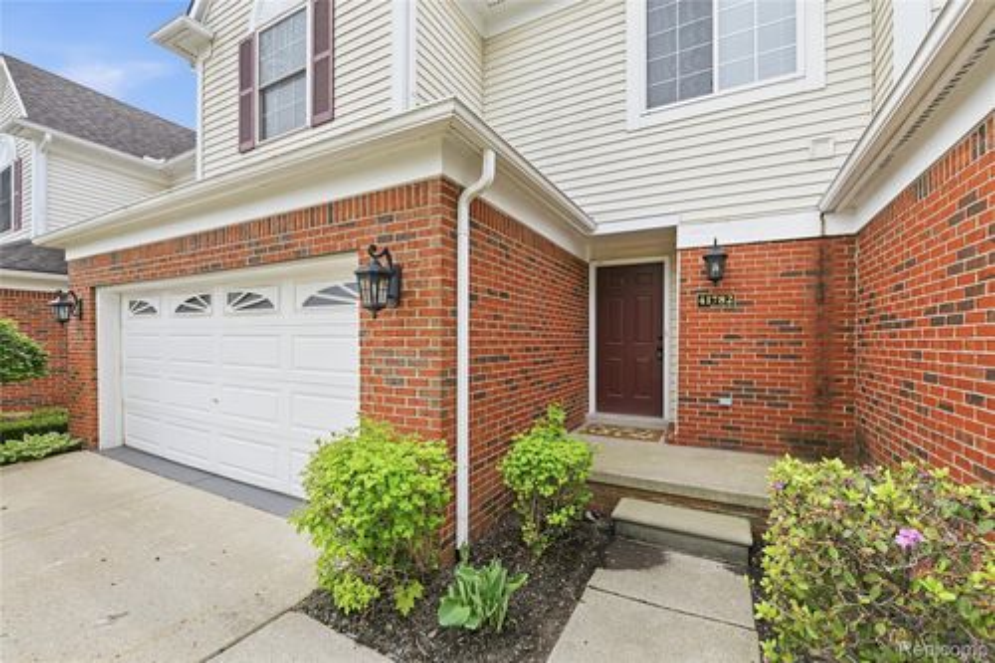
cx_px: 498
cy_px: 332
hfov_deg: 104.3
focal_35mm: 14
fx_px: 387
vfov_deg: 81.2
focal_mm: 14
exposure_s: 1/160
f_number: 4.5
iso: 100
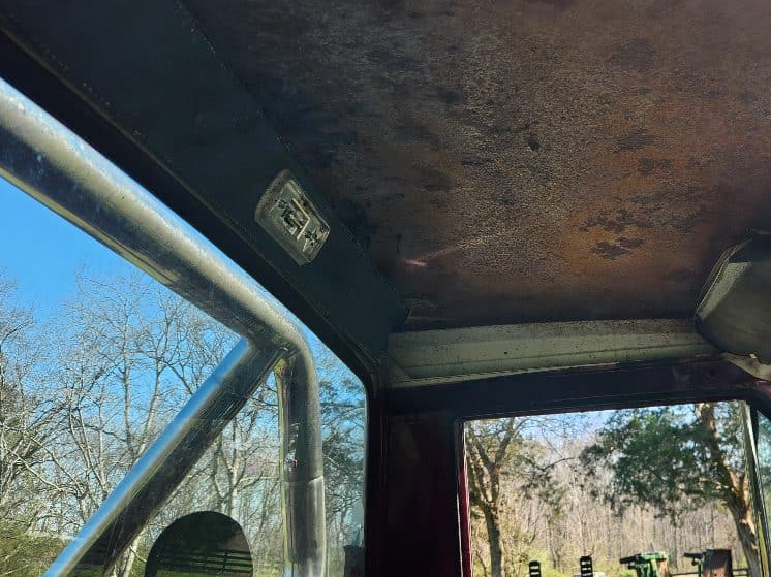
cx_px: 546
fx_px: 824
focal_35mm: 37
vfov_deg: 38.4
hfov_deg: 48.8
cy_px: 212
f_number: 1.8
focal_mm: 5.4
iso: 20
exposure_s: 1/245
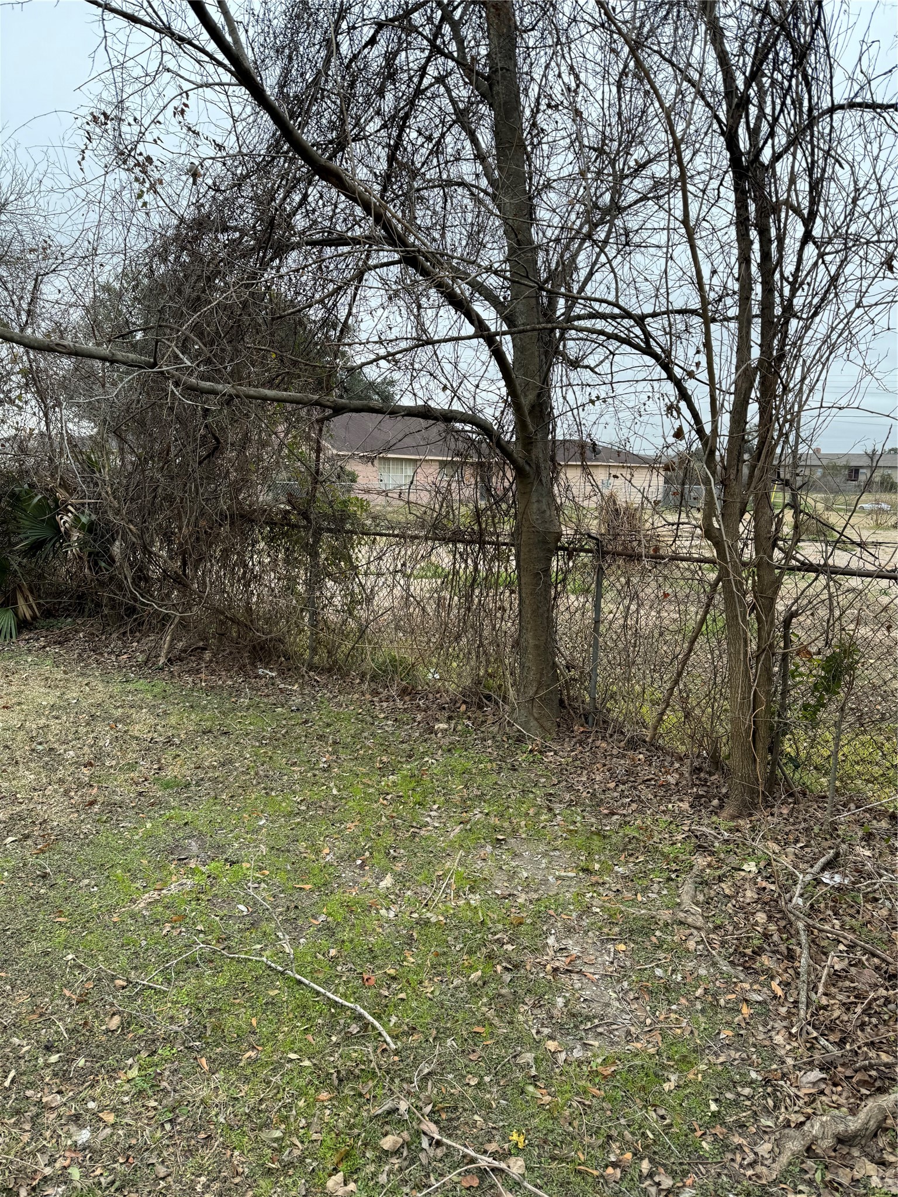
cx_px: 449
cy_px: 598
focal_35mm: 24
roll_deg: -2.2
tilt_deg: -8.8
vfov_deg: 71.6
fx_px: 830
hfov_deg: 56.8
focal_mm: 6.86
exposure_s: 1/121
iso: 80
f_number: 1.78
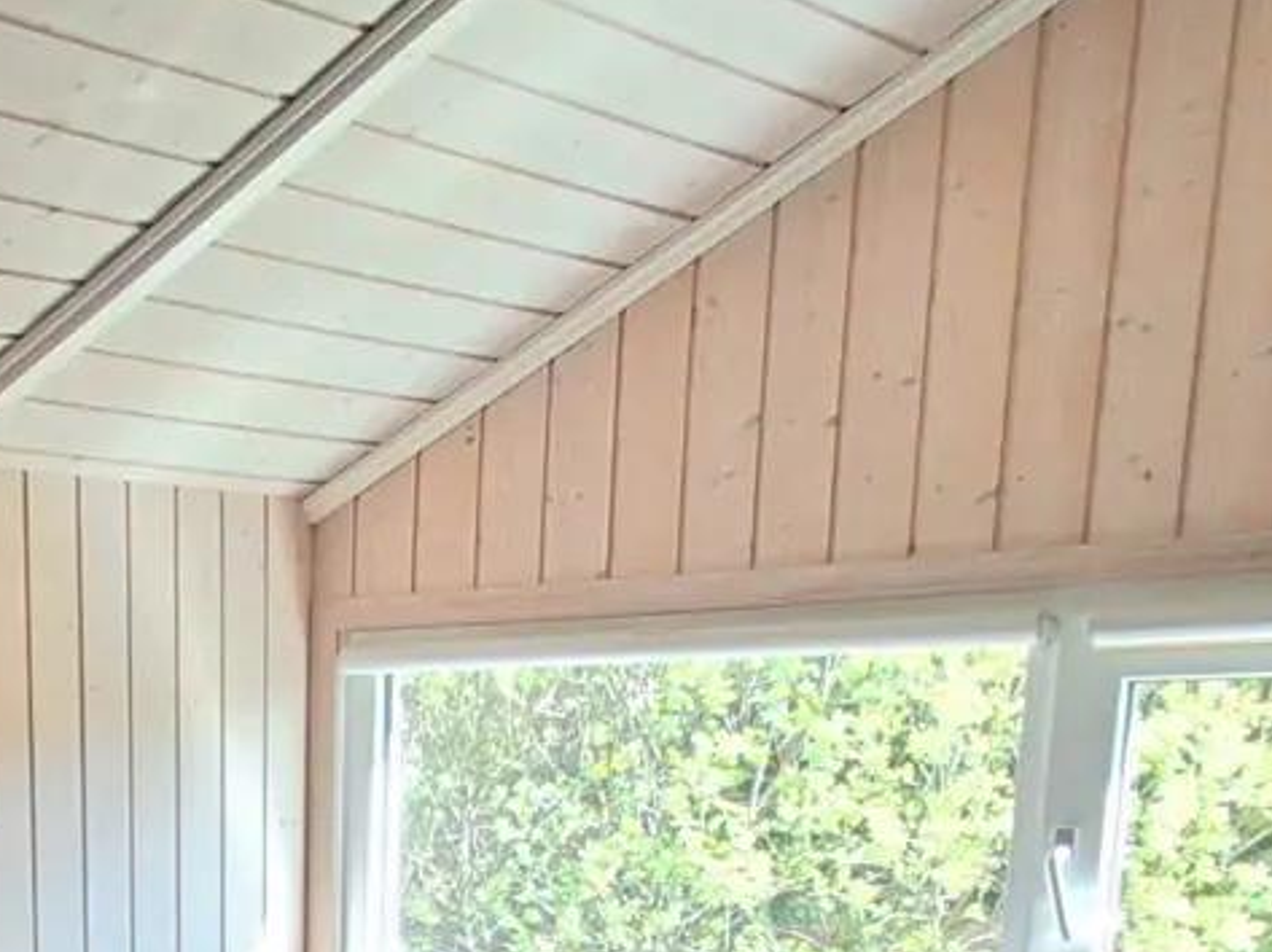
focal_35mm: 65
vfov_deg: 19.5
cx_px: 3
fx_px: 2387
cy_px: 1452
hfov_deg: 28.1
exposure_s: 1/50
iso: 125
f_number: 2.2
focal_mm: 1.64
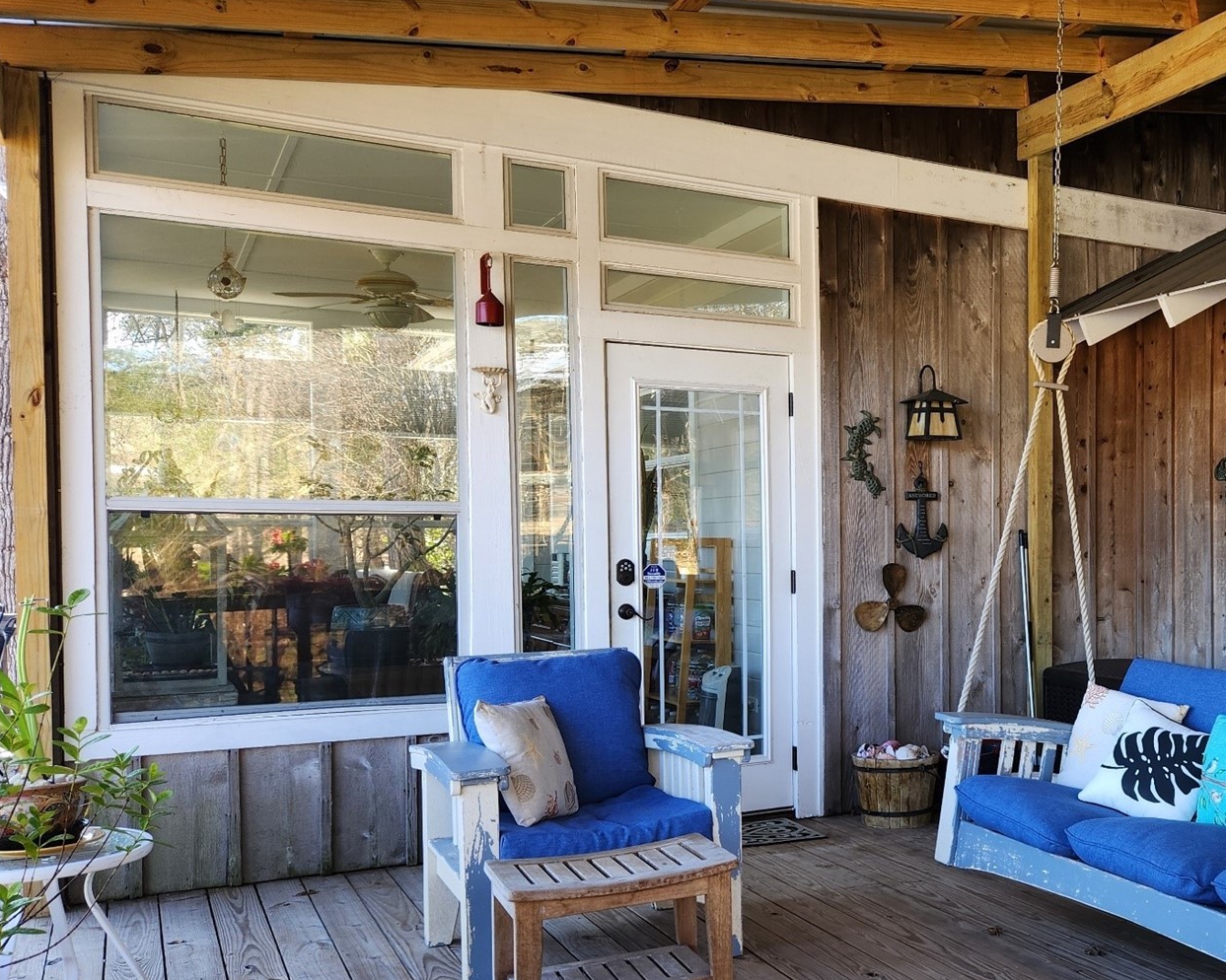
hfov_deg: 46.6
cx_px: 974
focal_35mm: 37
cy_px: 564
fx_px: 1342
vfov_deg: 40.0
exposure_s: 1/180
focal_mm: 5.4
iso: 50
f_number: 1.8
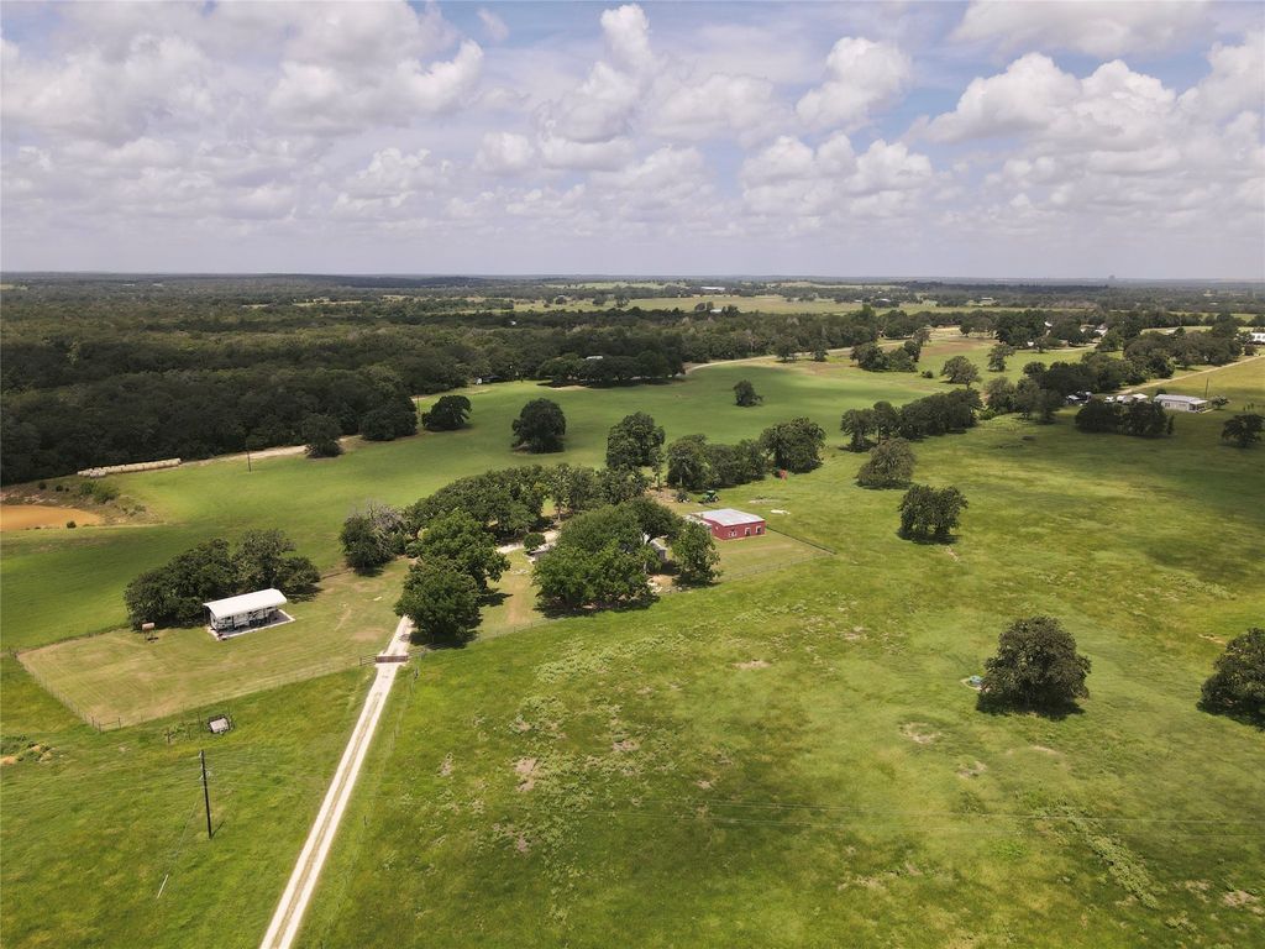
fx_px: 877
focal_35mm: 24
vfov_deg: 56.8
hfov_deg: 71.6
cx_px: 632
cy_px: 474
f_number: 2.8
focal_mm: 4.5
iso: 110
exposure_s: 1/60
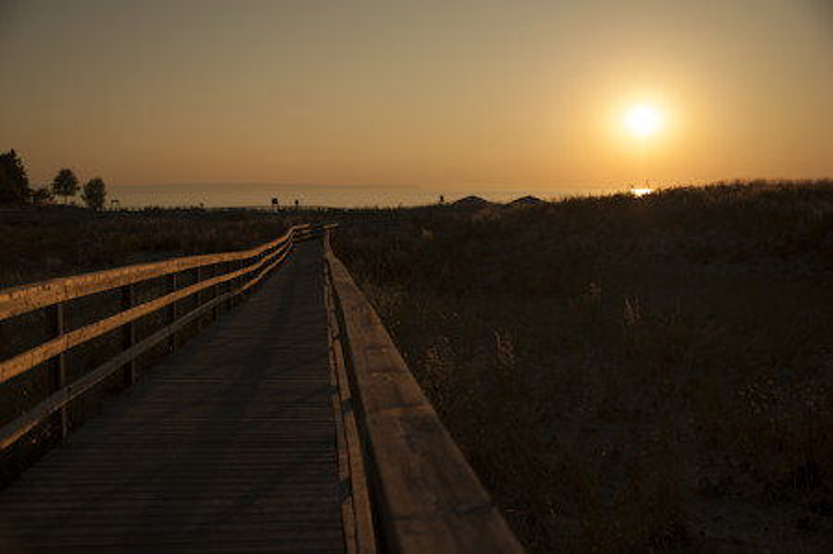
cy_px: 277
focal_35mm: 40
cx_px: 416
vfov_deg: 32.9
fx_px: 936
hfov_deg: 48.0
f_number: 2.8
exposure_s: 1/3000
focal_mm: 27
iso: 100
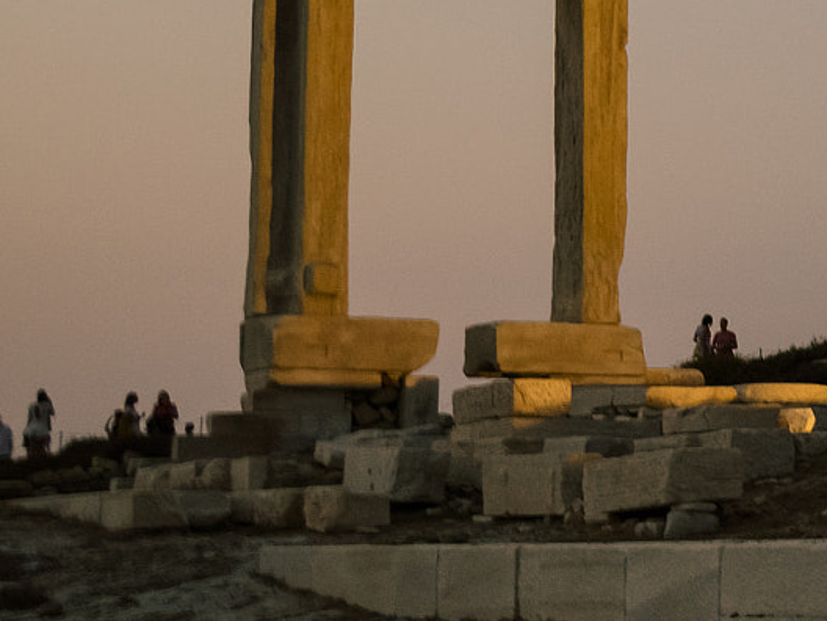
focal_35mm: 96
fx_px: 2294
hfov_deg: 18.3
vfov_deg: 15.4
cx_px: 1214
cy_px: 235
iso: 800
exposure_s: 1/10
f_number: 4
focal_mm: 22
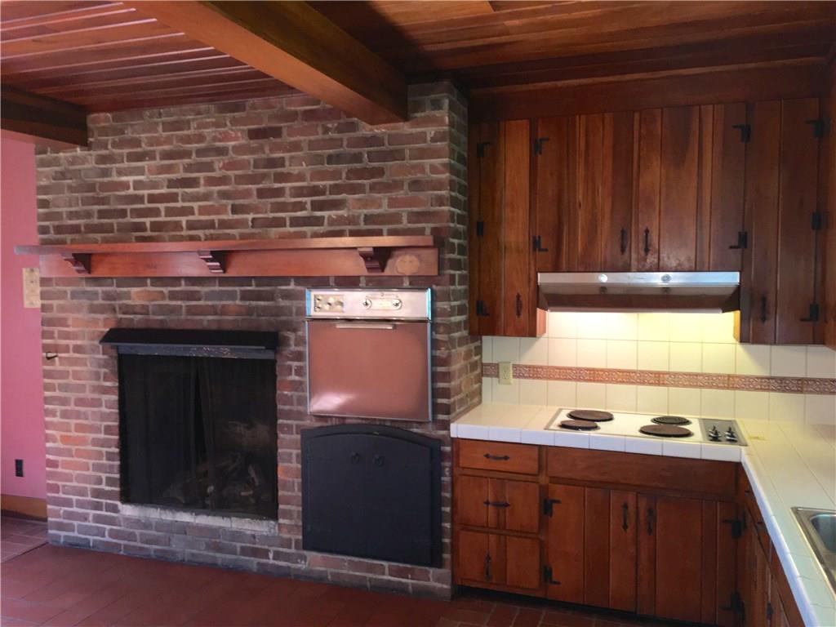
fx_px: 700
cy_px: 314
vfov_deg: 48.2
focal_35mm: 29
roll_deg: +0.4
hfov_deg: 61.7
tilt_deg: -2.8
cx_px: 418
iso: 40
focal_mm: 4.15
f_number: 2.2
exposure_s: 1/30
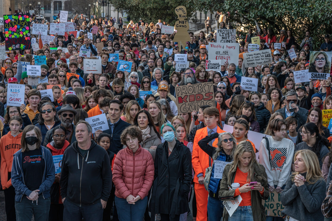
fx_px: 747
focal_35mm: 81
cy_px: 110
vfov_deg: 16.9
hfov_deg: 25.1
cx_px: 166
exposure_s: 1/125
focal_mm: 81
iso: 400
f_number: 11
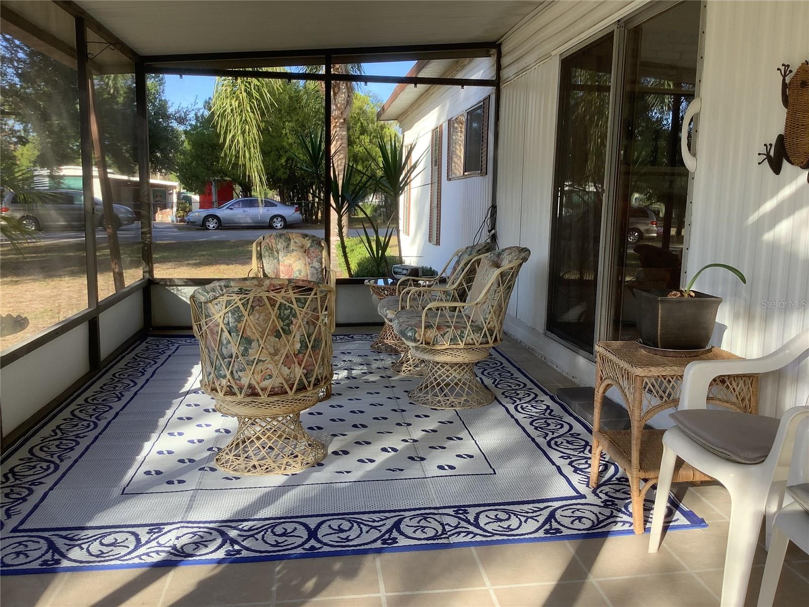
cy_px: 304
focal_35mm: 31
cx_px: 404
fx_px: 724
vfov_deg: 45.4
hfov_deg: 58.4
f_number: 2.4
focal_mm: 3.3
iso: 32
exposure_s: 1/120
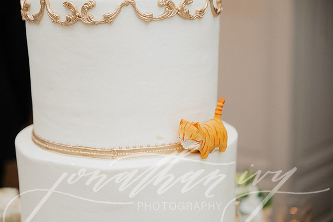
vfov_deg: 19.5
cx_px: 166
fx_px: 648
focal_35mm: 70
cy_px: 111
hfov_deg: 28.8
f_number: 2.8
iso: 2500
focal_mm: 70
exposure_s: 1/100
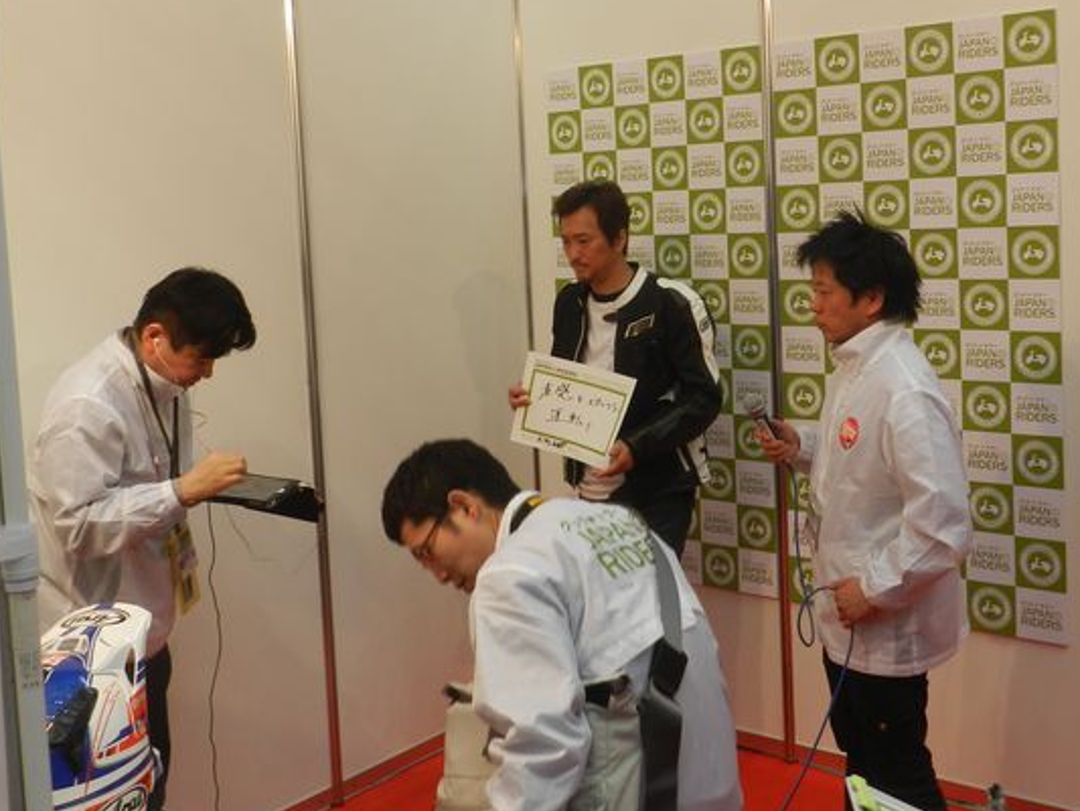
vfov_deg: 34.1
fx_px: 1311
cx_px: 602
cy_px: 291
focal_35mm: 42
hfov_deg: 44.7
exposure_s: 1/50
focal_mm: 5.6
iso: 160
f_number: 3.7
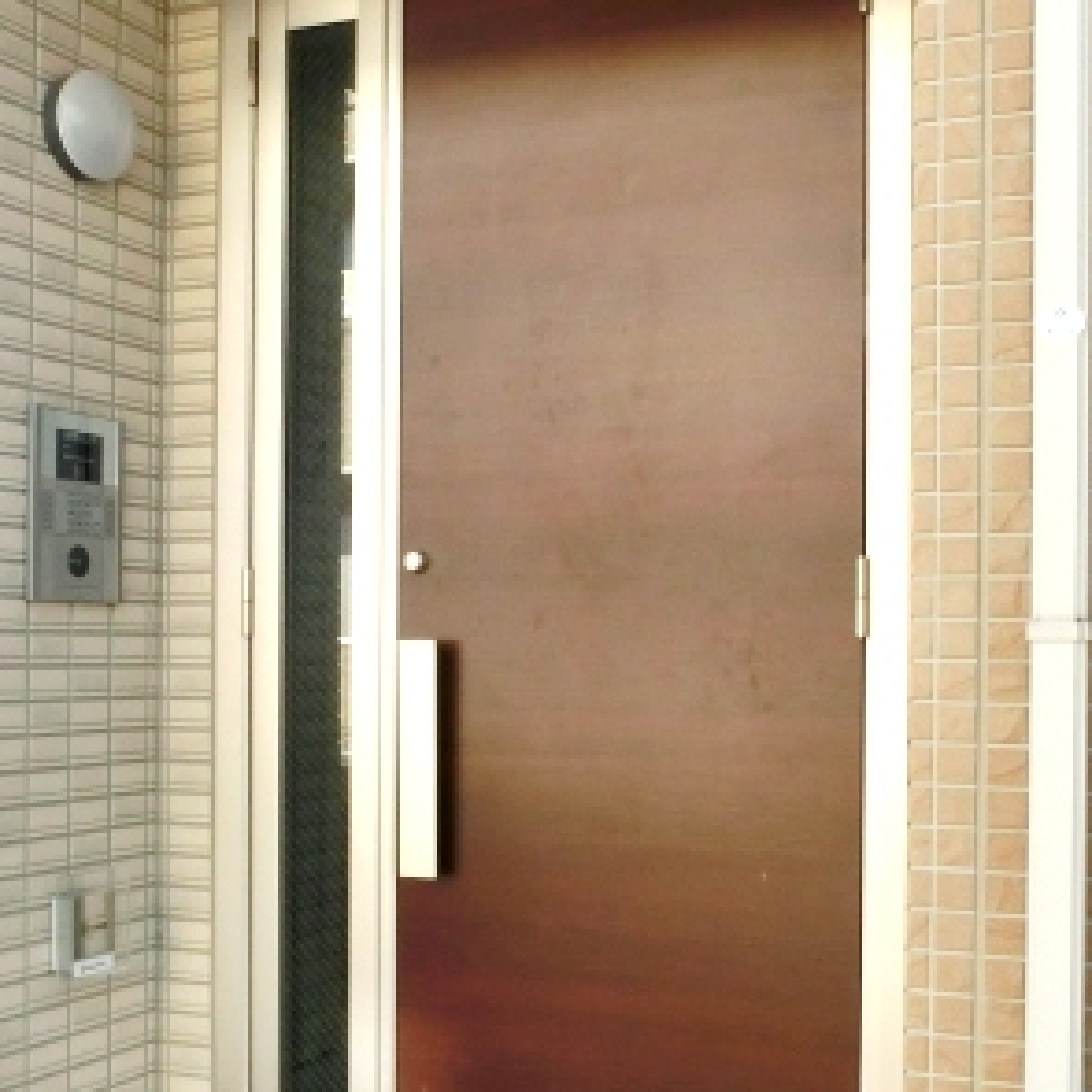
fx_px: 1642
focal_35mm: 46
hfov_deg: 36.8
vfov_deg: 36.7
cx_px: 574
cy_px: 644
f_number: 7.9
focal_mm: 4.24
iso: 200
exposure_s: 1/125
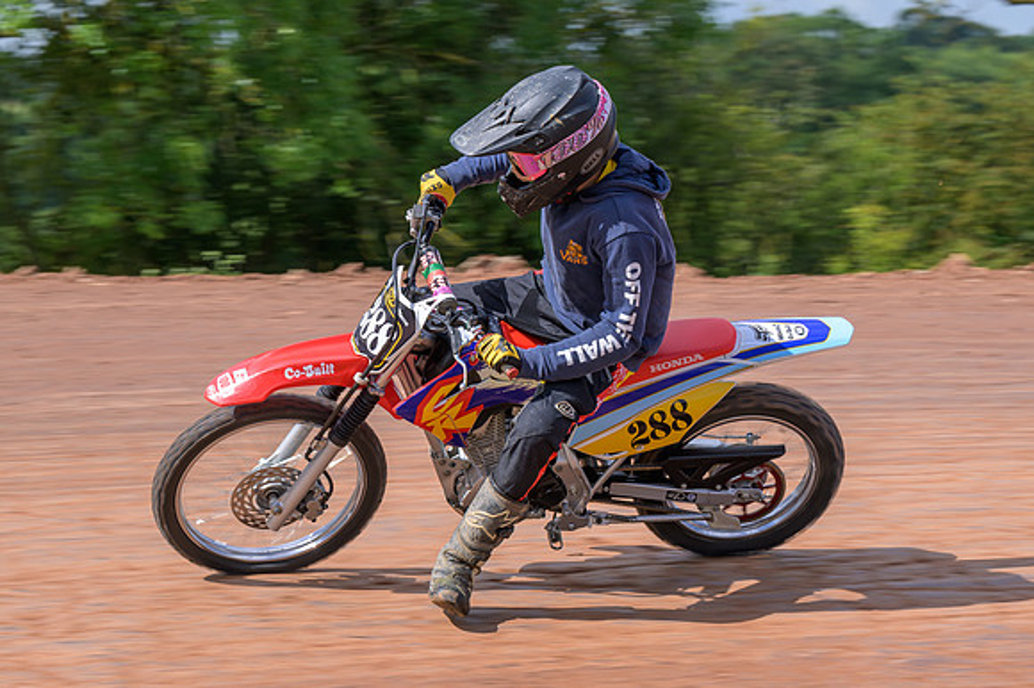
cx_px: 517
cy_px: 344
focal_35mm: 138
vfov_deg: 9.9
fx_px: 3961
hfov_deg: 14.9
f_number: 8
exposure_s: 1/250
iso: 140
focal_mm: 92
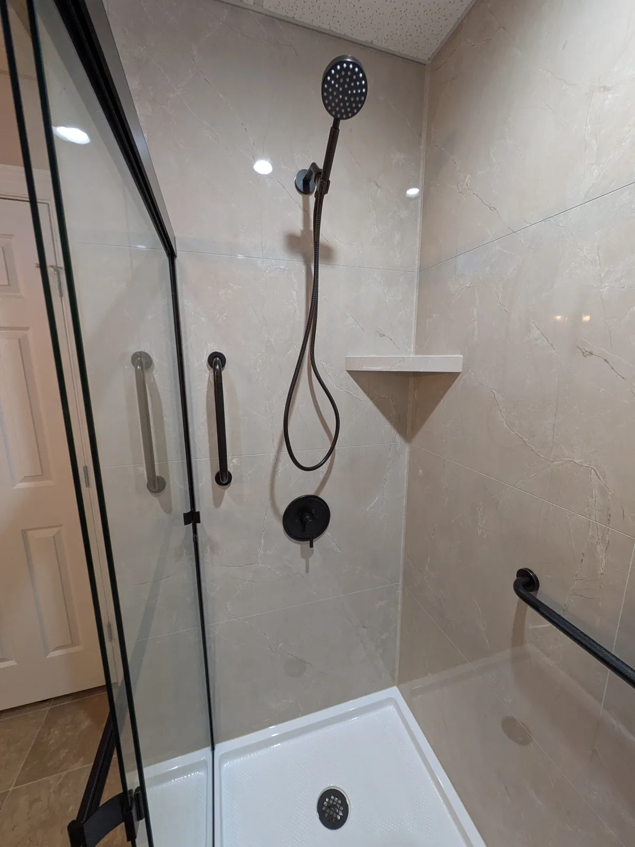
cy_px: 424
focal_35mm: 14
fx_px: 342
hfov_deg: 85.7
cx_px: 318
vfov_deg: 102.1
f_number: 2.2
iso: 292
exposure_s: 1/40
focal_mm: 1.83
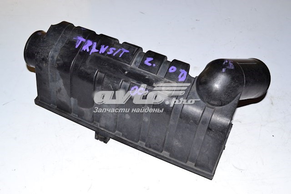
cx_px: 146
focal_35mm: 42
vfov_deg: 31.9
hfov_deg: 46.4
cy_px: 97
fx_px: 339
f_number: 7.1
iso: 200
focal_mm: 28
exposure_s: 1/200
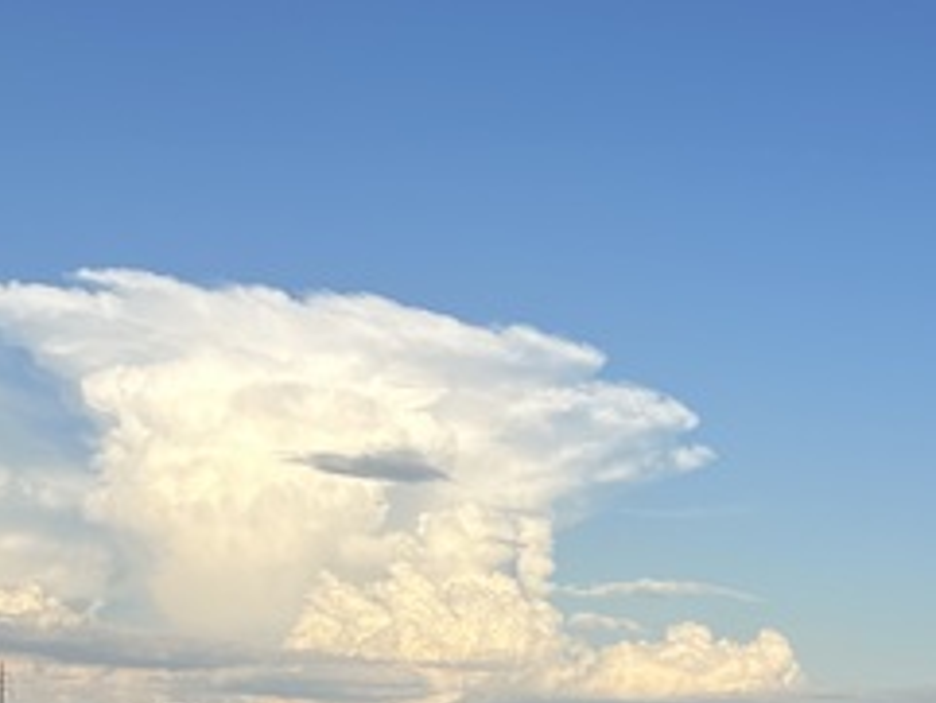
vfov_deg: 20.3
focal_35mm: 69
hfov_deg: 26.7
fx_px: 1867
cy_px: 792
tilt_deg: +0.3
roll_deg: -0.9
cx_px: 924
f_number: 1.5
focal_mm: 5.7
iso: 50
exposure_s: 1/2695
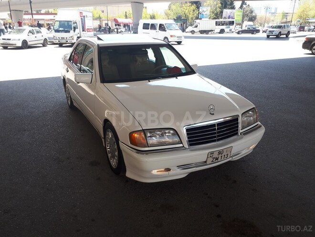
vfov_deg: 51.4
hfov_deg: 65.3
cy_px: 118
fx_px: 246
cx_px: 158
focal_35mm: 27
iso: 40
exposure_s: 1/215
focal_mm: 3.6
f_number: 1.9
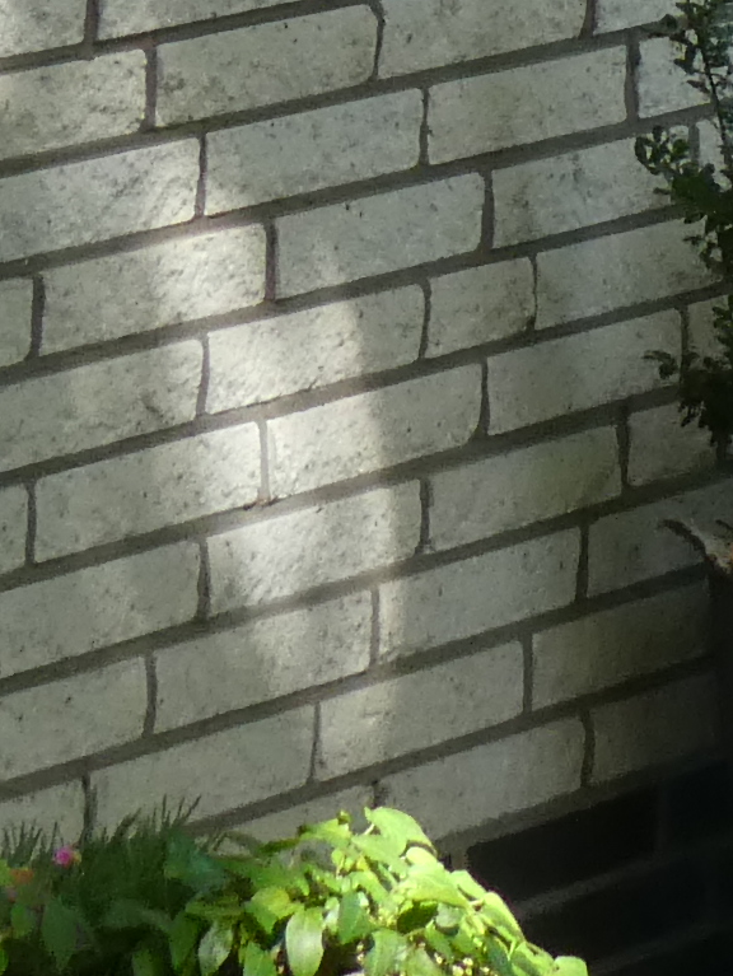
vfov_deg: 6.1
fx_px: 8999
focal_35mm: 319
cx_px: 1779
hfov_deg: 4.6
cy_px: -966
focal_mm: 9
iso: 160
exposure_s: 1/80
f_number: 4.1
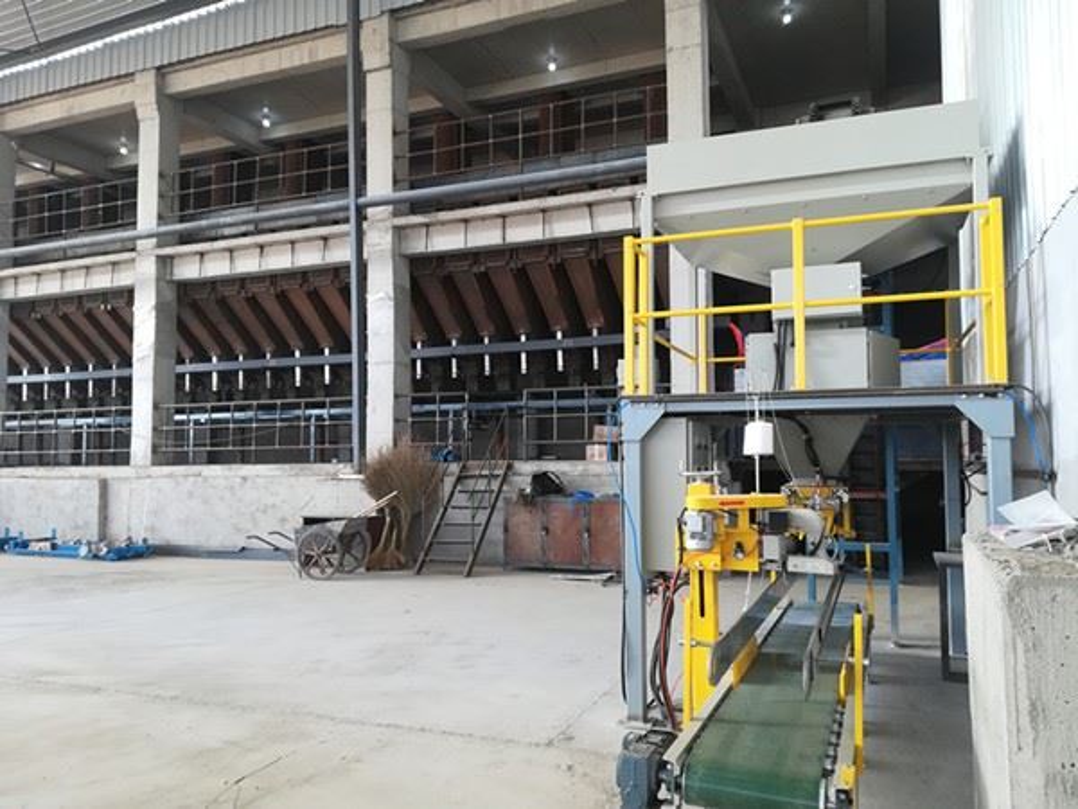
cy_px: 404
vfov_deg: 53.1
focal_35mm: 26
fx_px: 810
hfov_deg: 67.3
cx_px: 539
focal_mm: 3.83
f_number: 2.2
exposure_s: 1/100
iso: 80
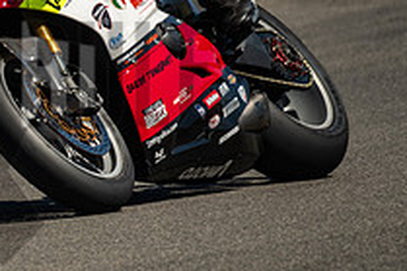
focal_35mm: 1665
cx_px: -144
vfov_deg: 0.8
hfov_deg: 1.2
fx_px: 18808
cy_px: 77
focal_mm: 400
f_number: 5.6
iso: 500
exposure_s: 1/1600
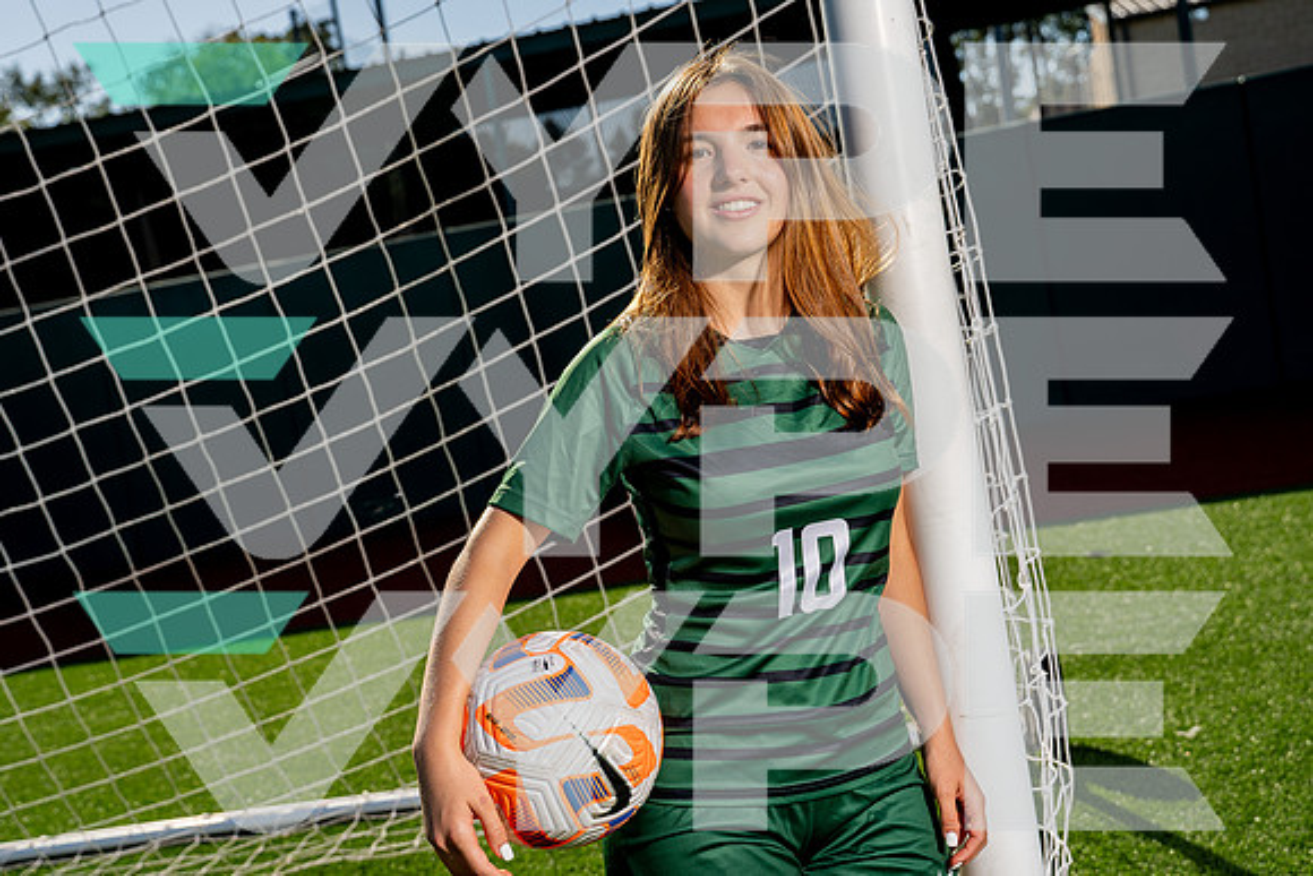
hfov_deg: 42.4
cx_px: 647
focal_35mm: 46
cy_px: 433
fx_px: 1693
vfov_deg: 29.0
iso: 100
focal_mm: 42
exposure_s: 1/1000
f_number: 5
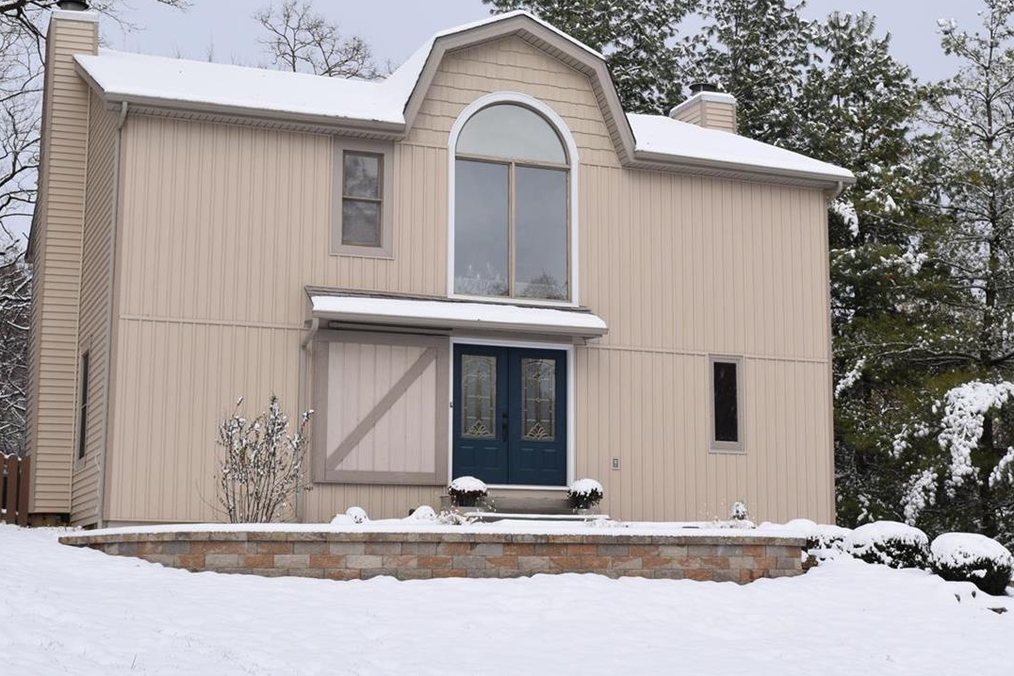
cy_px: 325
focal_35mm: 58
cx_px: 584
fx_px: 1633
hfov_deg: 34.4
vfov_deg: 23.4
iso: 200
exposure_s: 1/400
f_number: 10
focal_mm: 26
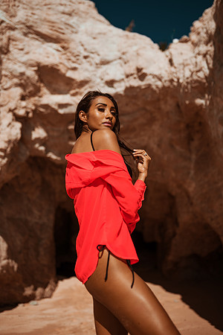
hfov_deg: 37.9
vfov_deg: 54.4
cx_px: 112
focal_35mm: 35
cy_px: 168
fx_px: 325
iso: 64
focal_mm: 35
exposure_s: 1/8000
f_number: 1.8
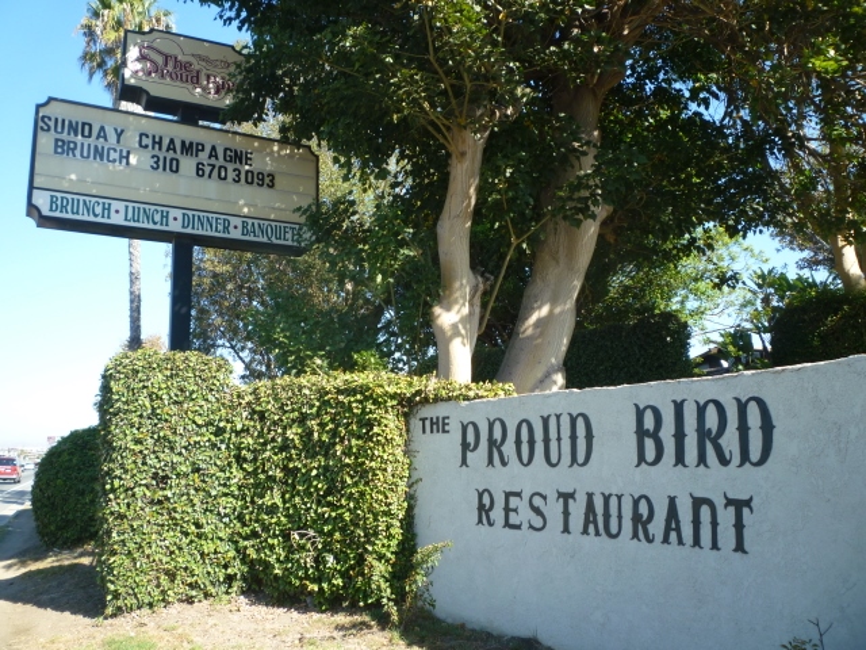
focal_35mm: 29
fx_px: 726
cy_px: 325
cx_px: 433
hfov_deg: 61.7
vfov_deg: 48.2
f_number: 3.3
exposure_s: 1/200
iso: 80
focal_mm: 5.2
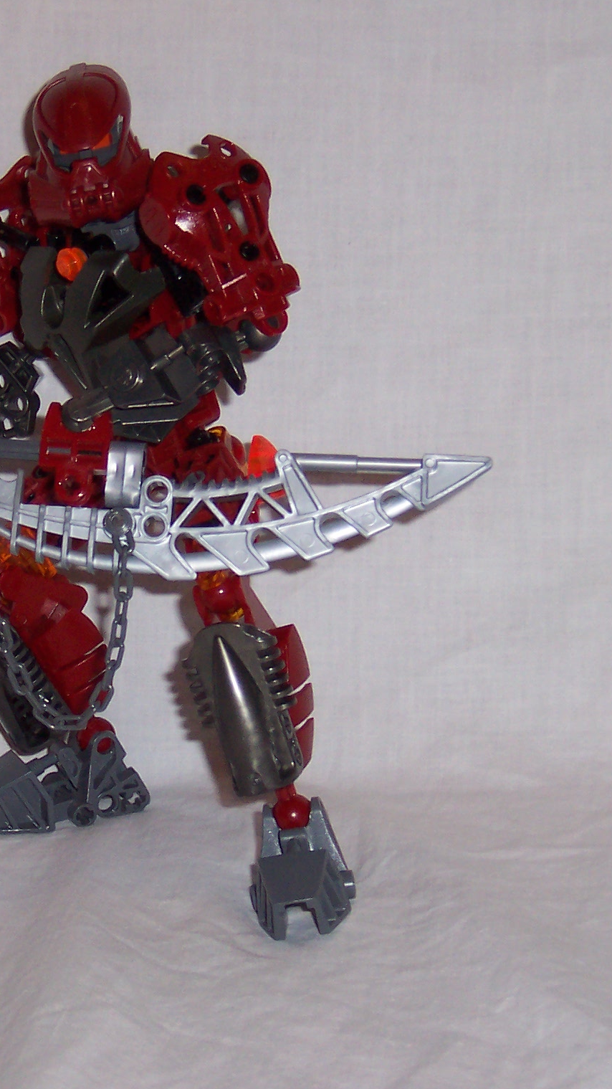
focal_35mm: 121
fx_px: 3492
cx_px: 113
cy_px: 545
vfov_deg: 17.7
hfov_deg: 10.0
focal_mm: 12.8
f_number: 4
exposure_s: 1/90
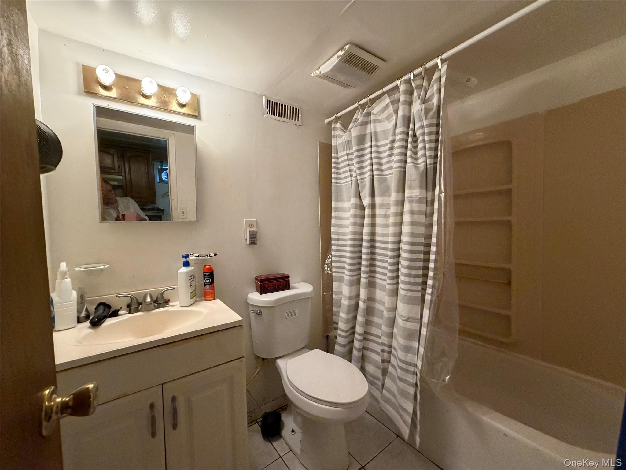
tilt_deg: -2.7
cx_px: 313
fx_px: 253
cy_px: 235
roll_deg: +1.3
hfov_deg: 102.1
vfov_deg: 85.7
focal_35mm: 14
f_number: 2.2
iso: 500
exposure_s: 1/60
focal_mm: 2.22
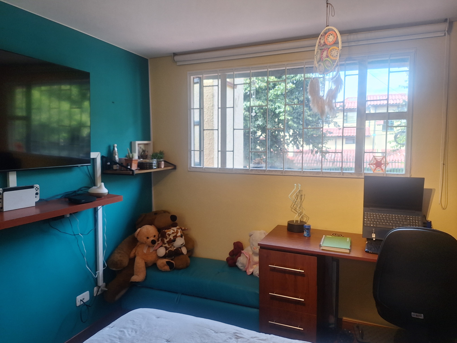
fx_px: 304
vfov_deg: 58.9
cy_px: 172
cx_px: 228
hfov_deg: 73.9
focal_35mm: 23
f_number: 1.8
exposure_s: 1/120
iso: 40
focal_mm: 5.54
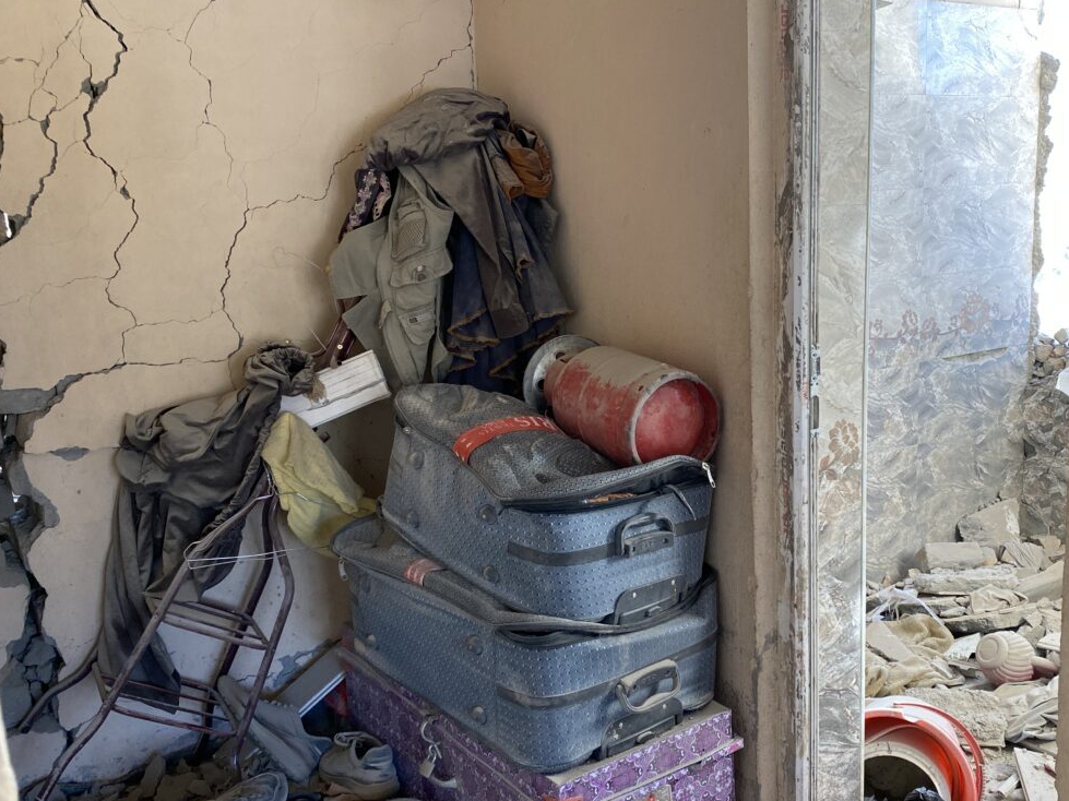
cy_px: 426
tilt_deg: -13.7
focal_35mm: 34
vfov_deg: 41.8
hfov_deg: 53.2
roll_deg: +1.7
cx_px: 687
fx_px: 1050
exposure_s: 1/121
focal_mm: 4.25
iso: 125
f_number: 1.8
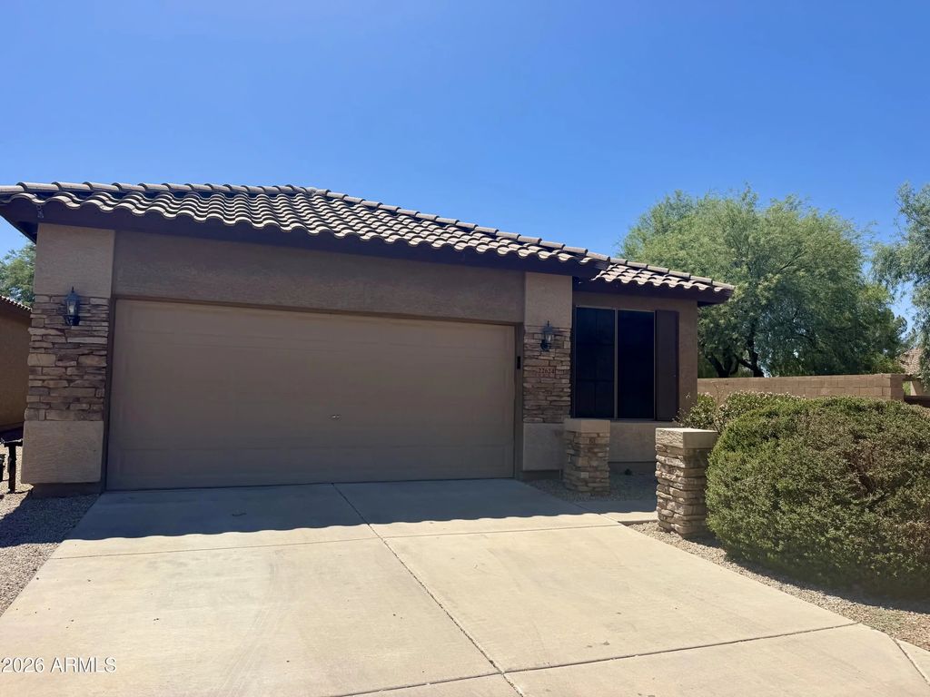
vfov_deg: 56.8
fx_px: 645
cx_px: 465
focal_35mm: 24
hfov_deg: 71.6
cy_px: 348
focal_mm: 6.76
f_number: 1.78
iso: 80
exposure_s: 1/5714
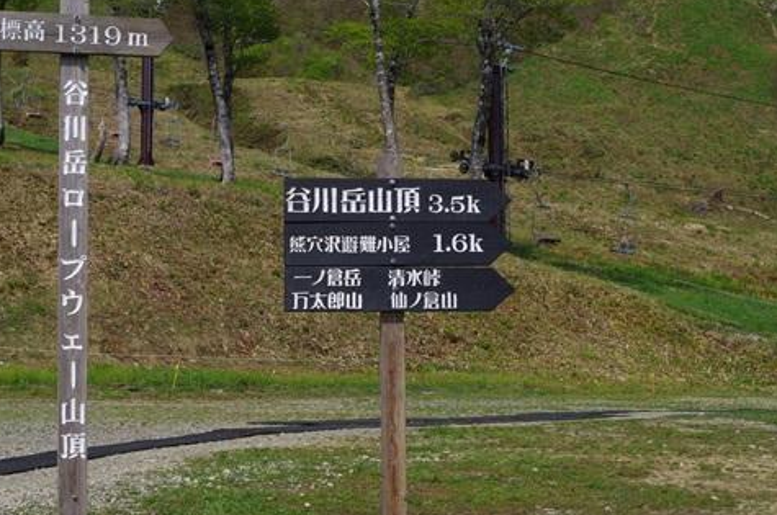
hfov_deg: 32.8
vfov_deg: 22.2
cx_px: 300
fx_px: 1314
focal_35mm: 61
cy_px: 260
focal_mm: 32.5
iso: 100
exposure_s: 1/160
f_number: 11
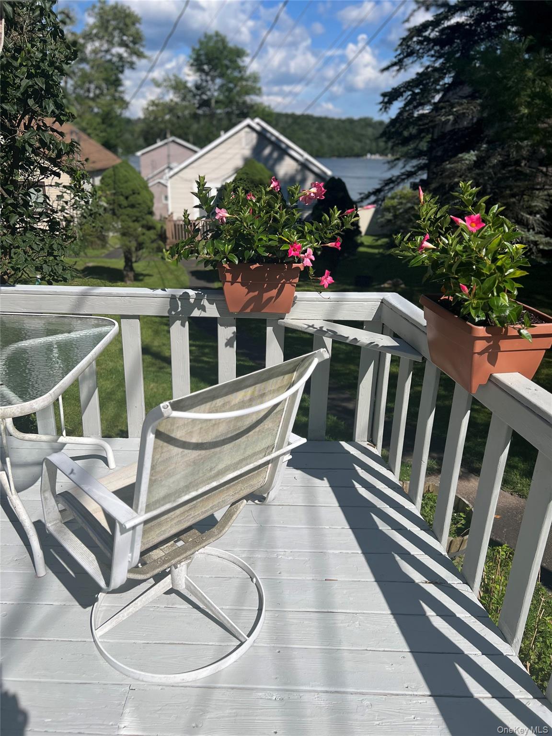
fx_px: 553
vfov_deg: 67.3
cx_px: 276
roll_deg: +1.0
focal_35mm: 26
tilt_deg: -18.5
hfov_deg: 53.1
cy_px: 368
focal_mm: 5.7
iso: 50
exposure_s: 1/7463
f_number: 1.5
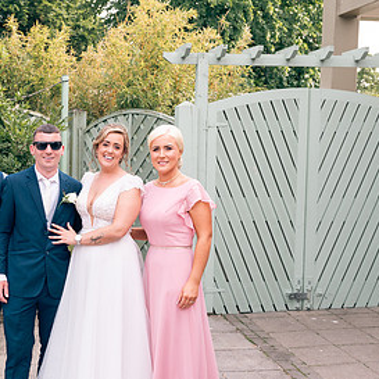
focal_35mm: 56
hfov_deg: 29.7
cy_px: 202
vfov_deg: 30.6
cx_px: 68
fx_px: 694
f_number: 6.3
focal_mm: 31
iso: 160
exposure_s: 1/160
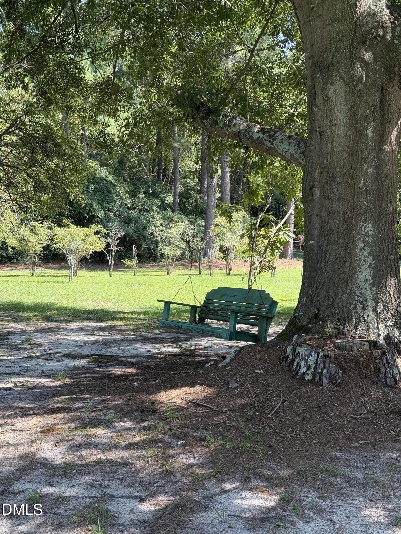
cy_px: 267
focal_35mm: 48
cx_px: 200
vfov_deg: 39.7
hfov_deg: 30.3
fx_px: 741
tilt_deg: -1.6
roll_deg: +0.0
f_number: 1.78
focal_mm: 6.76
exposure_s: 1/455
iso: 64
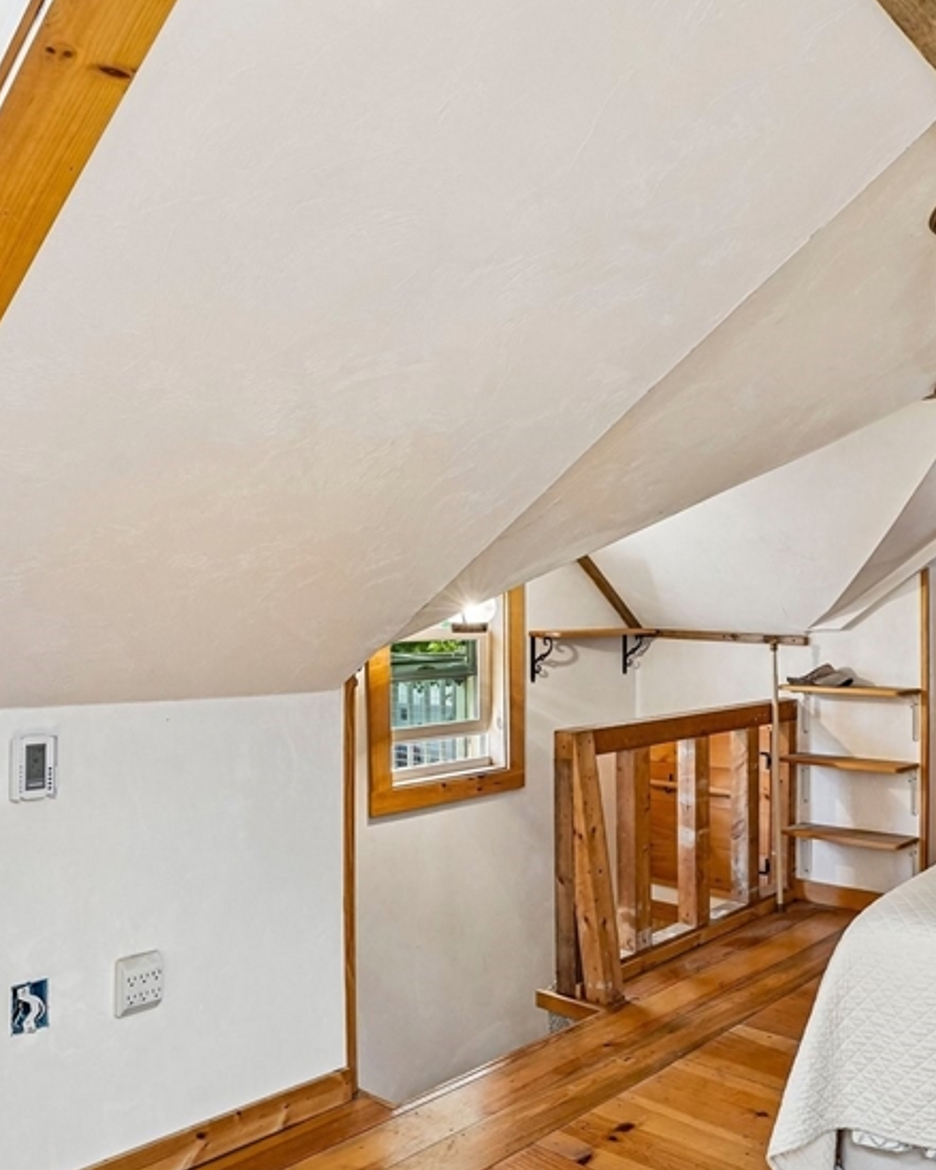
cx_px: 817
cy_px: 611
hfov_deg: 47.1
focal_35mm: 28
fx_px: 970
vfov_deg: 62.2
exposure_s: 1/30
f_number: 8
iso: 500
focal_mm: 16
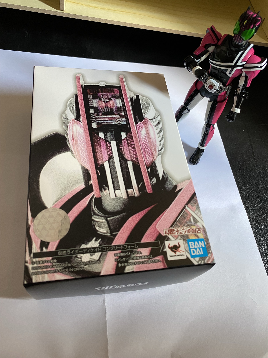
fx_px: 268
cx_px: 134
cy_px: 179
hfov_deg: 53.1
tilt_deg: -57.4
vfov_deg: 67.3
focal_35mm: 26
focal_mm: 4.25
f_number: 1.8
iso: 250
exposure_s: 1/60
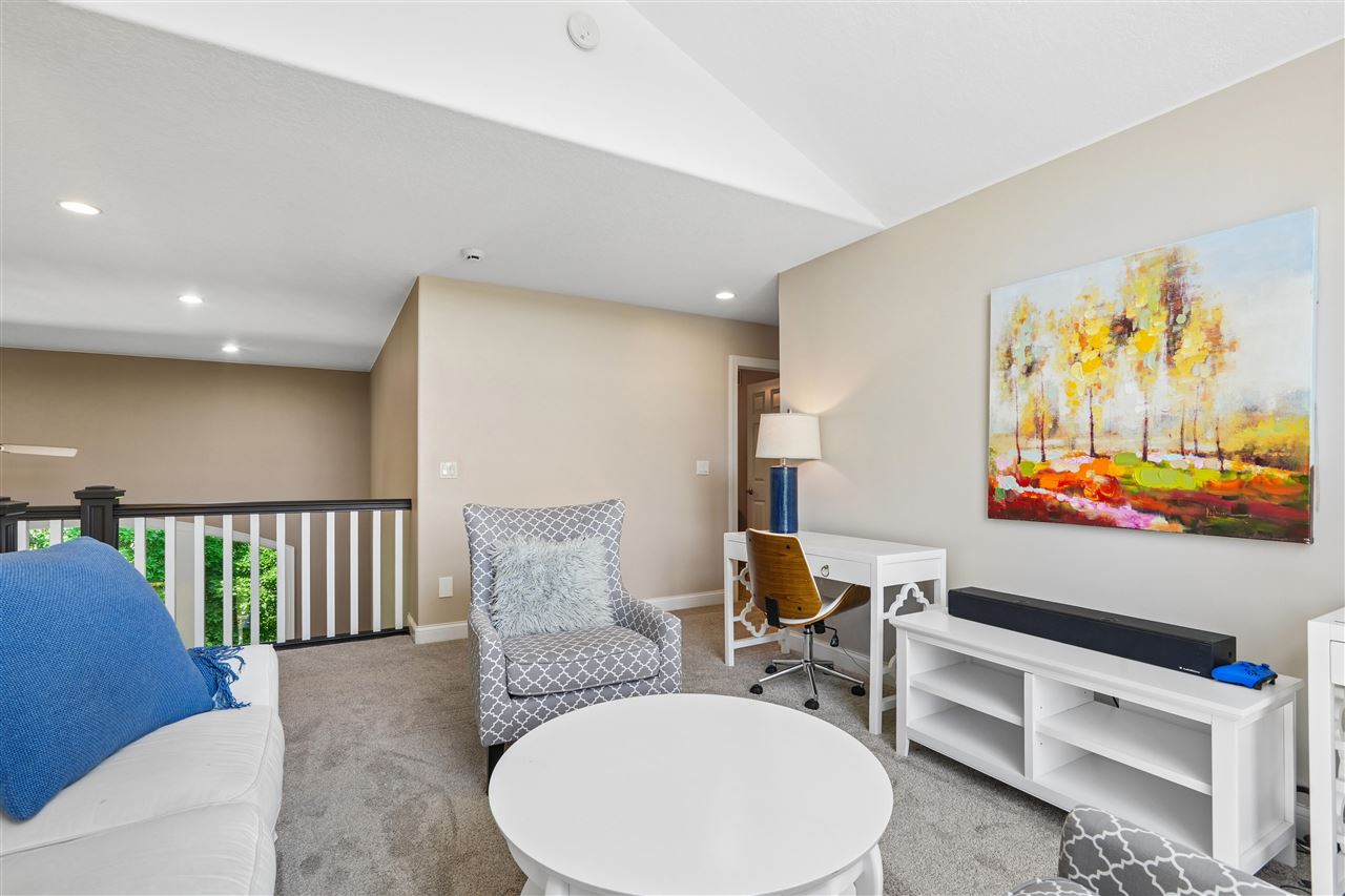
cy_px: 448
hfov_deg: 96.7
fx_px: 598
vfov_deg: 73.7
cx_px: 672
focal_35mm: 16
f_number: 10
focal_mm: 16
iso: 400
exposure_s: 1/25
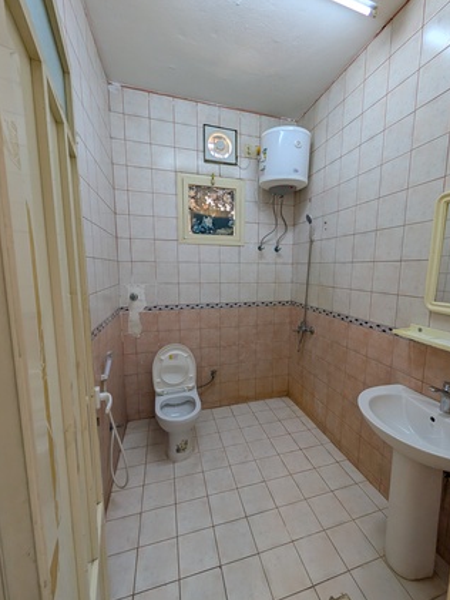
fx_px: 225
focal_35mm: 13
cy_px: 301
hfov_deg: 89.8
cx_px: 243
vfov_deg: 106.2
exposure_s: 1/131
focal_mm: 2.02
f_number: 1.7
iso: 53
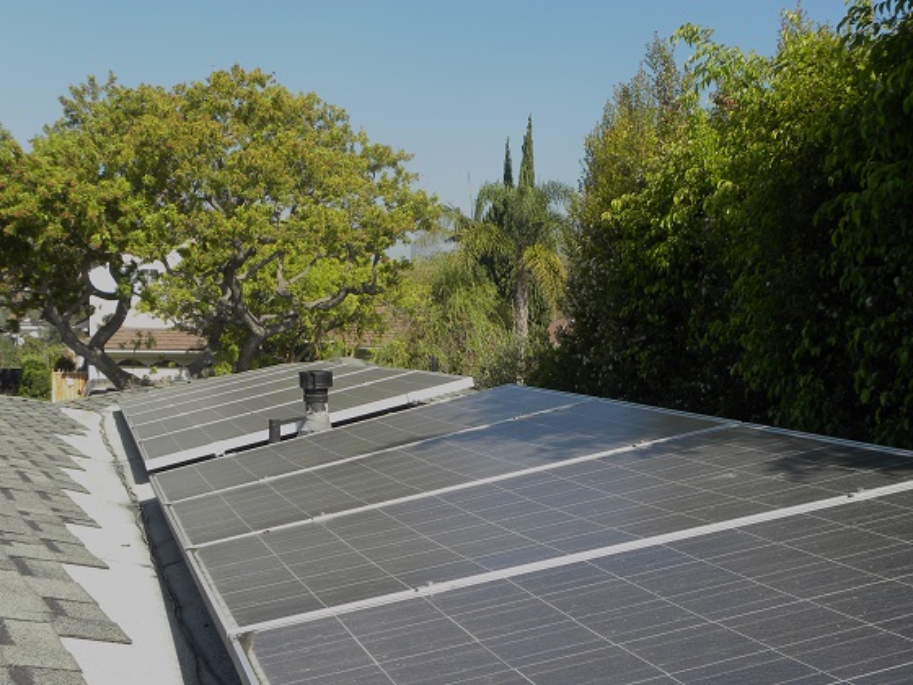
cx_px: 456
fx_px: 976
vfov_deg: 38.7
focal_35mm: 37
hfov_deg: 50.1
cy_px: 342
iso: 64
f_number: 5
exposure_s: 1/222
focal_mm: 6.6
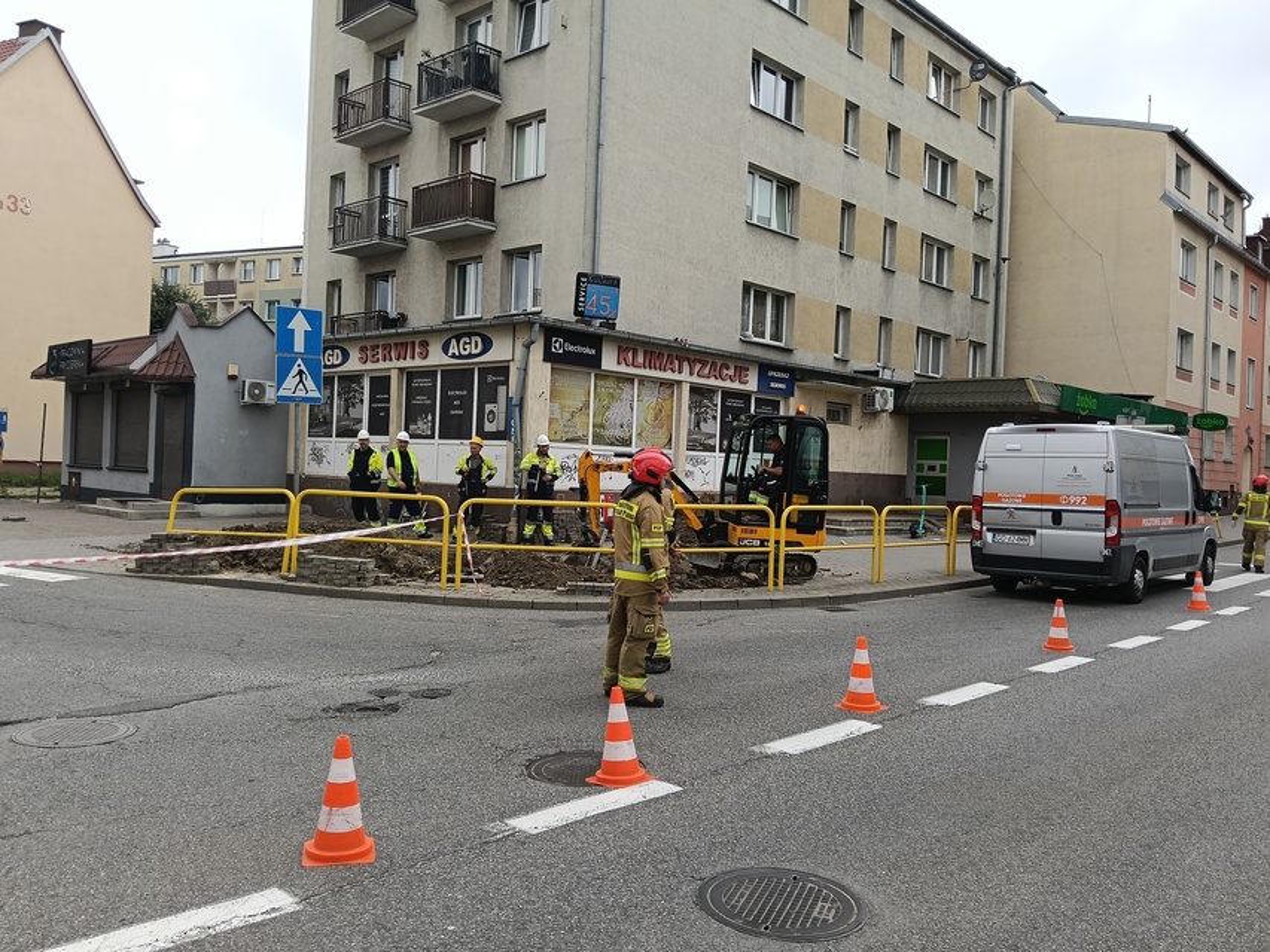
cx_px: 635
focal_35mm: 27
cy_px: 476
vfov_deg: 51.4
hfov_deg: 65.3
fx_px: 991
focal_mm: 3.98
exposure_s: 1/107
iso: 50
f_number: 1.8
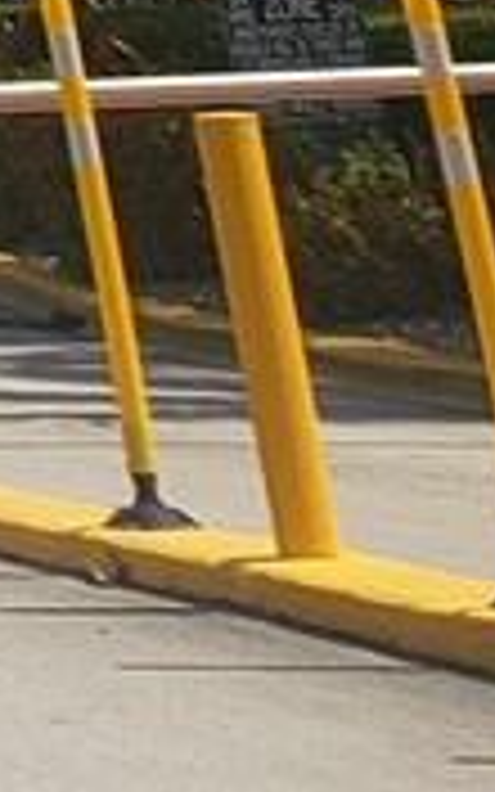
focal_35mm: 251
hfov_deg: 3.9
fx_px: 5418
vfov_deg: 7.7
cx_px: -2974
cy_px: -1256
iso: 50
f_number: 2.4
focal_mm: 4.3
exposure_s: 1/1813
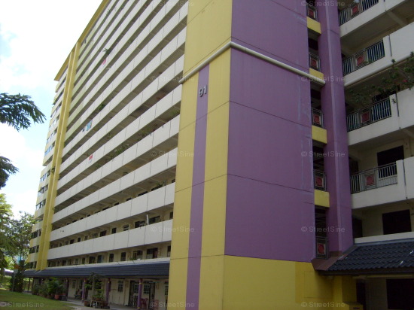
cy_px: 155
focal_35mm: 35
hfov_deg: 52.6
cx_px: 207
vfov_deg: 40.7
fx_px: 418
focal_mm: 5.8
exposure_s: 1/125
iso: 80
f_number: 7.1
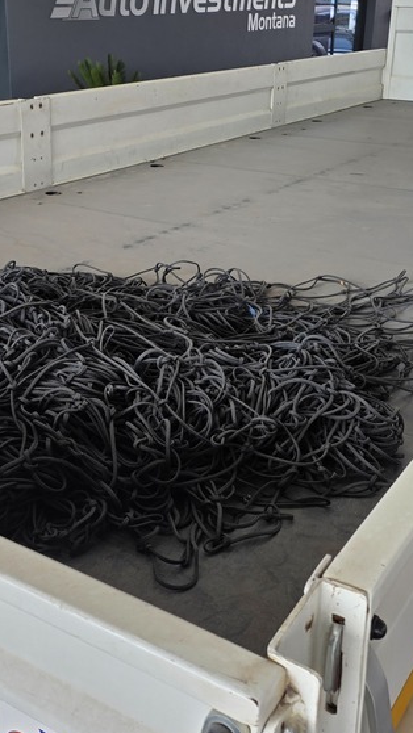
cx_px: 155
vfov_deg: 44.4
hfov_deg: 25.9
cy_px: 301
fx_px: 895
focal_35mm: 46
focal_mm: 6.25
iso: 32
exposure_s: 1/180
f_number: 1.7
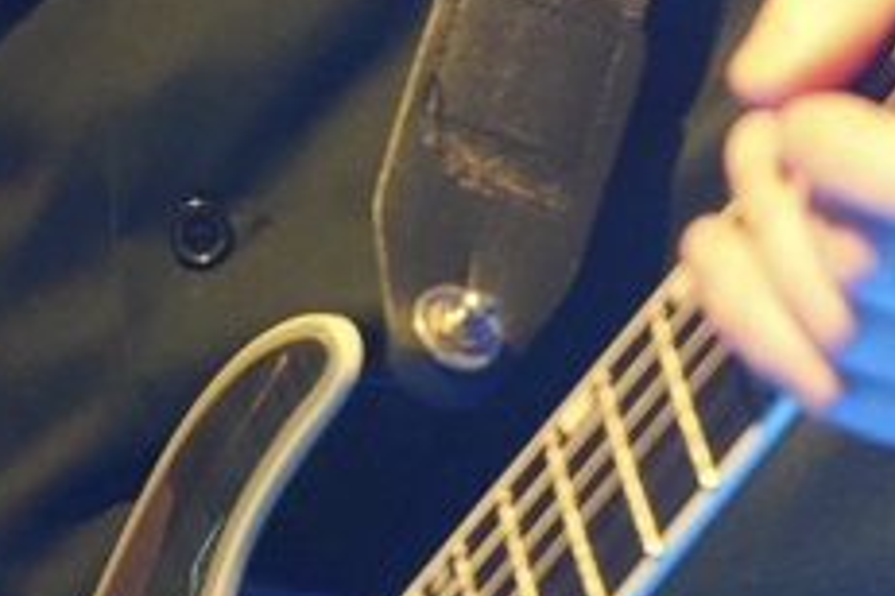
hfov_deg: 5.7
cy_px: -832
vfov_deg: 3.7
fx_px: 9049
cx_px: 783
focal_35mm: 364
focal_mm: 70
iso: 6400
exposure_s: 1/80
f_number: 2.8
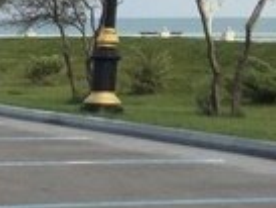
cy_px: 219
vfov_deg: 10.5
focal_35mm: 140
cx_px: -387
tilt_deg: -10.5
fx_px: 1117
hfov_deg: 11.6
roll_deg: -0.8
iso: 32
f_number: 2.2
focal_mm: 4.15
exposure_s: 1/1364
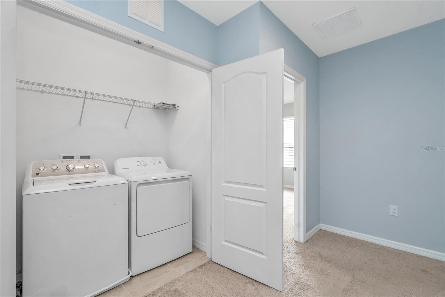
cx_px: 222
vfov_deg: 73.7
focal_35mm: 16
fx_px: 198
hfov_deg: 96.7
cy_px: 148
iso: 1600
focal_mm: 16
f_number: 6.7
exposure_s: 1/60
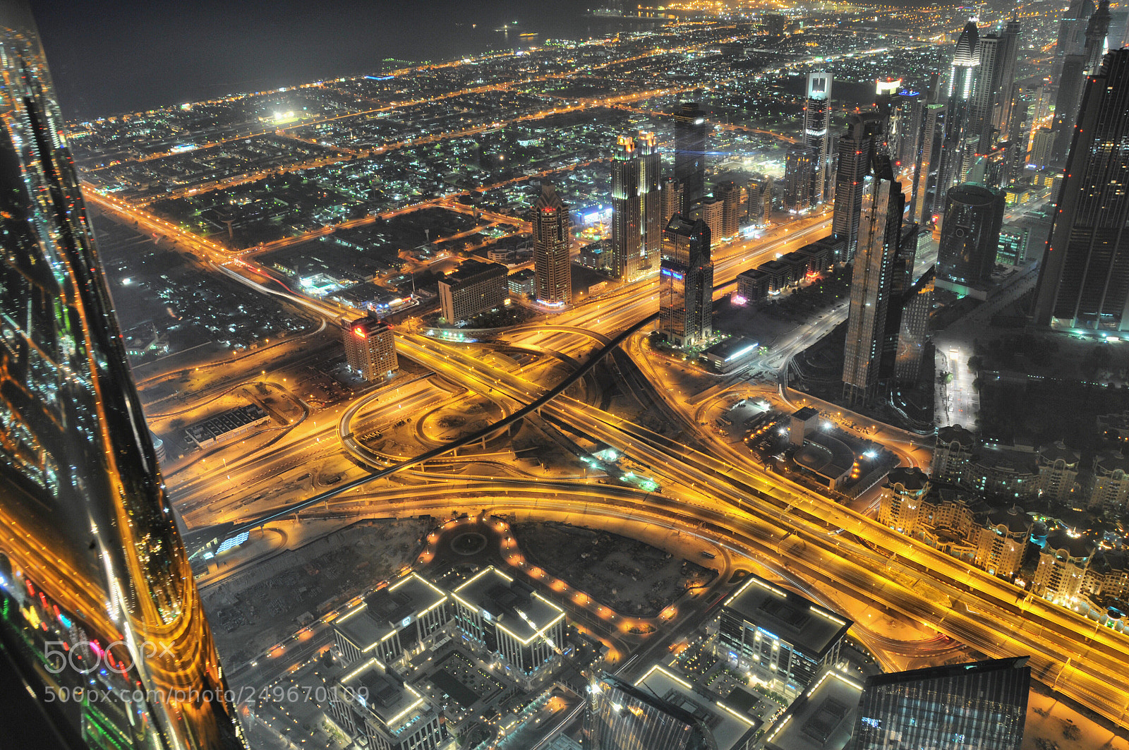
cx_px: 564
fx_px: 846
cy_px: 375
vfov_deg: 47.8
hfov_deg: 67.4
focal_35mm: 27
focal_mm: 18
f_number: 10
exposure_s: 10
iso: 200
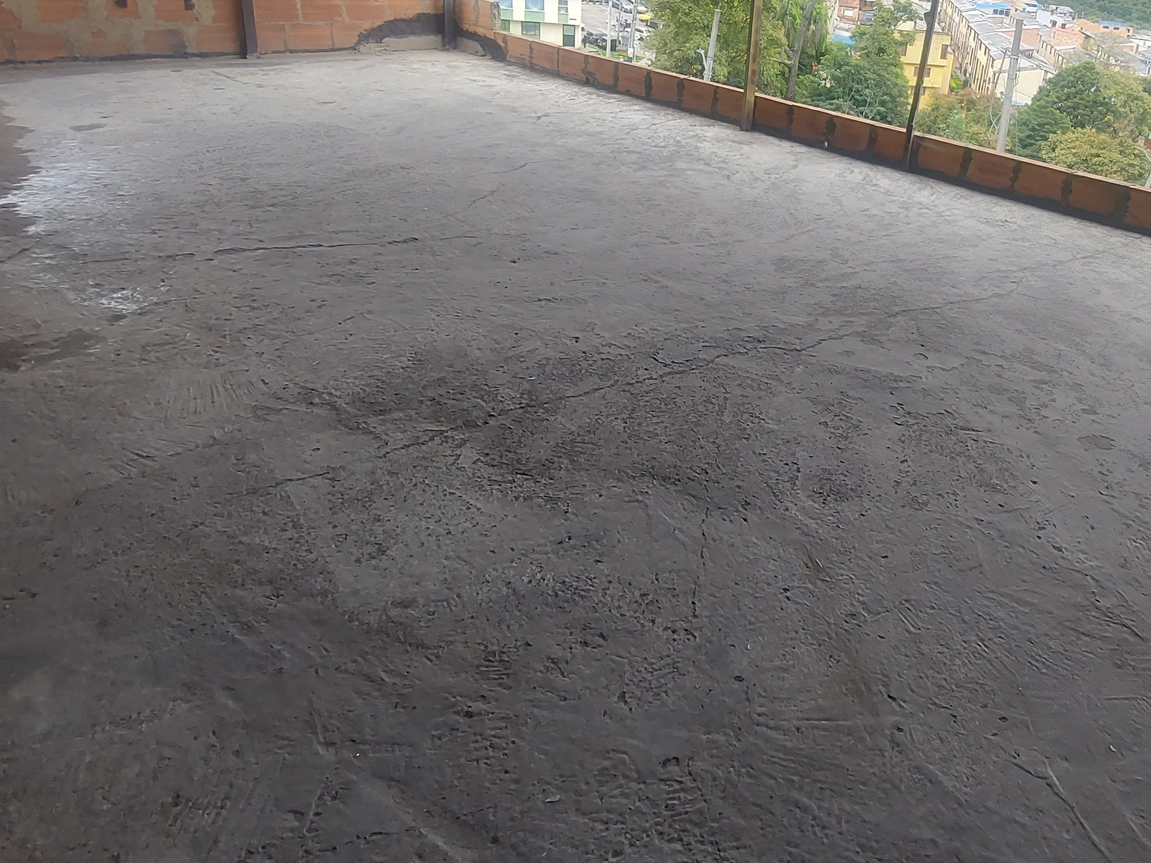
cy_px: 244
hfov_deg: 68.8
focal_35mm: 24
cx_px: 800
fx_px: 798
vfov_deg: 54.8
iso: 64
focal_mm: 1.74
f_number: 2.2
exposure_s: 1/120
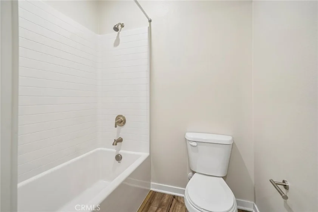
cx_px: 159
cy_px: 106
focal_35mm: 16
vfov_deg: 73.7
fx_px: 141
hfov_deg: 96.8
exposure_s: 1/15
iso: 400
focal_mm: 16
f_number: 7.1
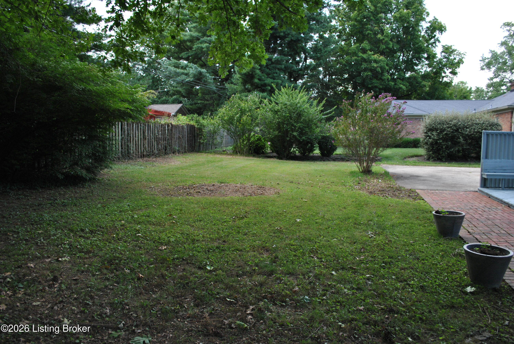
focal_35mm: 27
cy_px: 172
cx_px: 257
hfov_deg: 67.3
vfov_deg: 48.0
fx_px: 386
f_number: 4.5
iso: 200
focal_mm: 18
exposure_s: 1/80
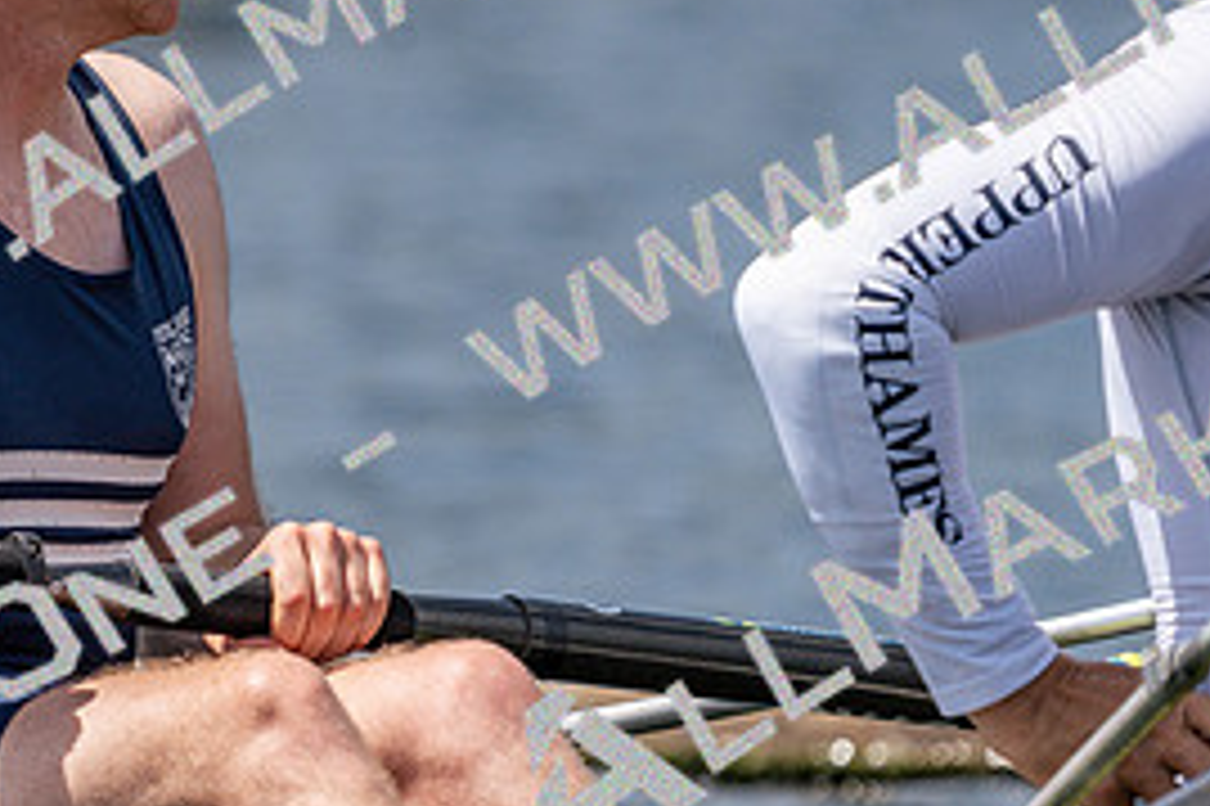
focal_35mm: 985
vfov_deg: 1.4
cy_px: 475
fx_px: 33085
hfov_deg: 2.1
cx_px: 139
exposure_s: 1/2000
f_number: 6.3
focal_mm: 456
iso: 250
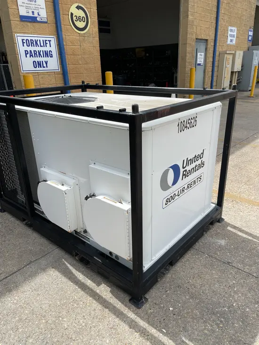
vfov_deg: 67.3
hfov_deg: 53.1
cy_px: 172
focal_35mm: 26
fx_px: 259
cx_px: 130
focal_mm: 4.2
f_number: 1.6
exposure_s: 1/3861
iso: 32
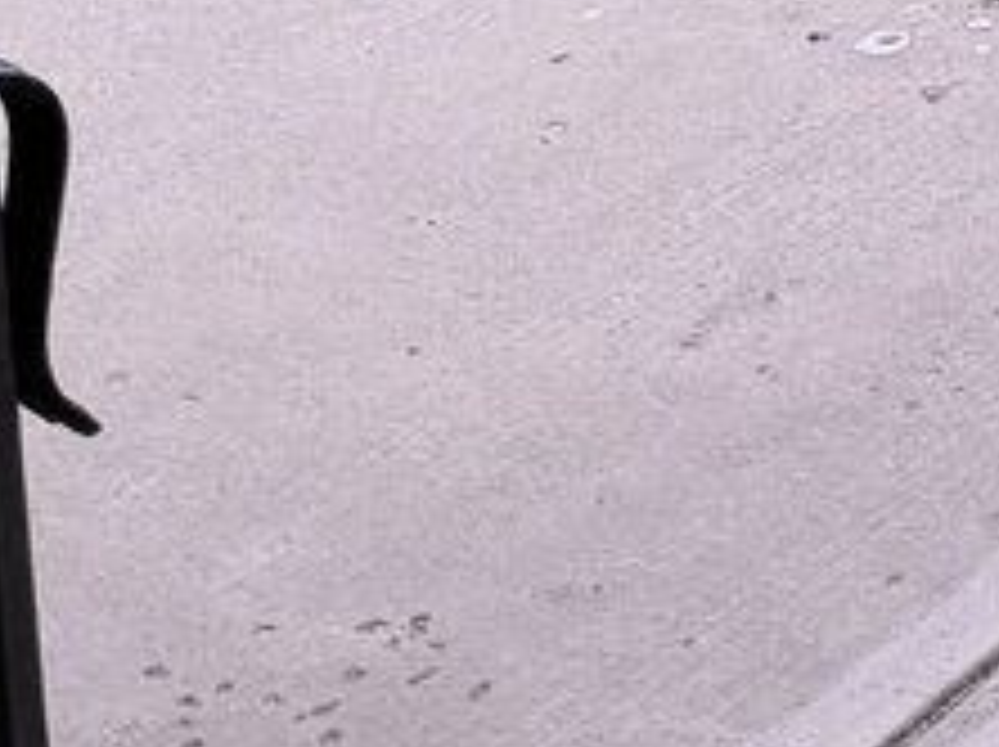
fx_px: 4497
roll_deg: +2.6
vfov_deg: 7.9
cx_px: 2259
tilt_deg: -7.9
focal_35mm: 156
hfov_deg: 11.0
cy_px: -1638
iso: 100
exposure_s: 1/450
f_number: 1.78
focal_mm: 6.76
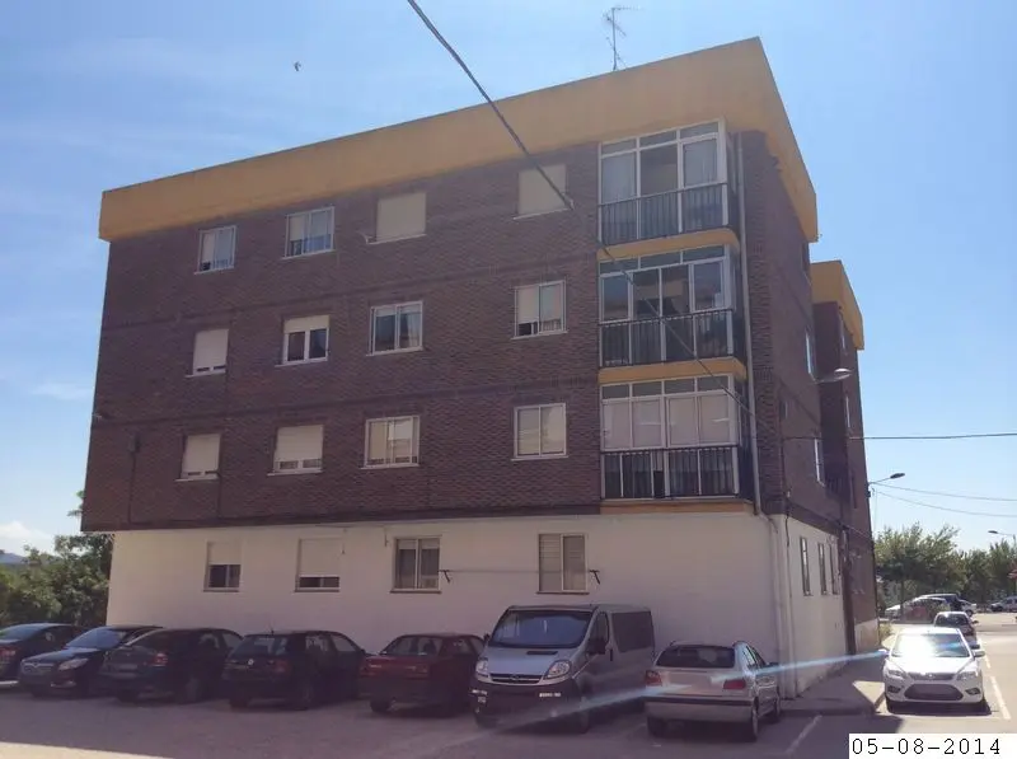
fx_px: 968
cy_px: 380
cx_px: 508
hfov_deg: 55.4
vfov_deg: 42.8
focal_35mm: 33
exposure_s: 1/2045
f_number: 2.4
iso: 32
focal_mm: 3.3
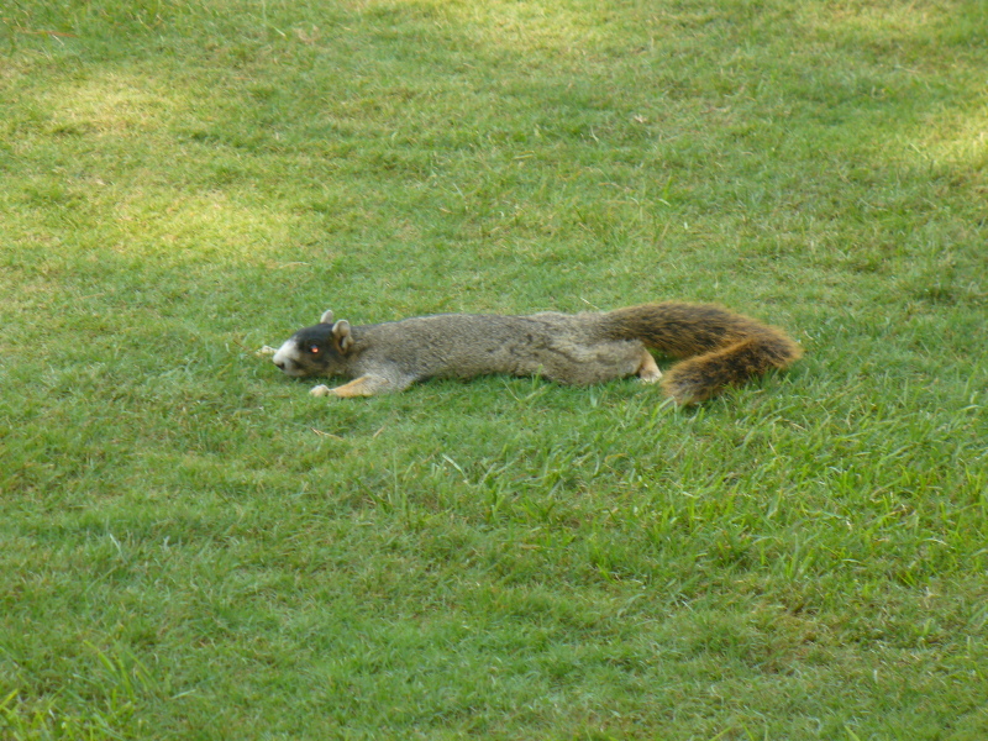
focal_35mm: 222
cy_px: 370
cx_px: 494
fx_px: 6336
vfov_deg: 6.7
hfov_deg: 8.9
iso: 80
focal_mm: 36.6
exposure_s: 1/125
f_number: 4.5
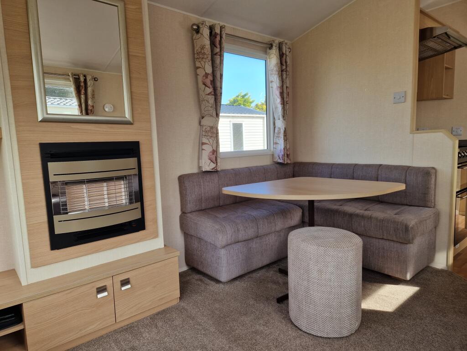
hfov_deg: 73.9
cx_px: 234
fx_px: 310
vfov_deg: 58.9
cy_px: 176
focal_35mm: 23
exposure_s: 1/303
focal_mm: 5.4
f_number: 1.8
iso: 50
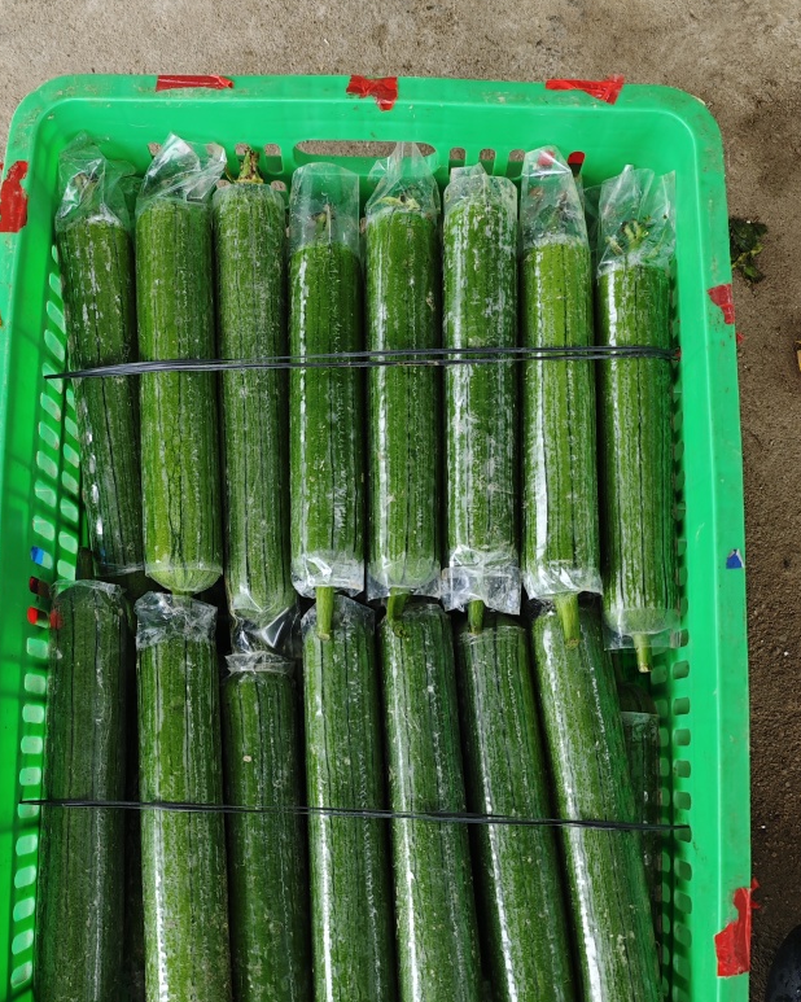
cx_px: 364
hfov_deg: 47.0
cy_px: 633
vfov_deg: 56.4
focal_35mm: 31
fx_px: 919
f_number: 1.6
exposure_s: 1/100
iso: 50
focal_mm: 6.55
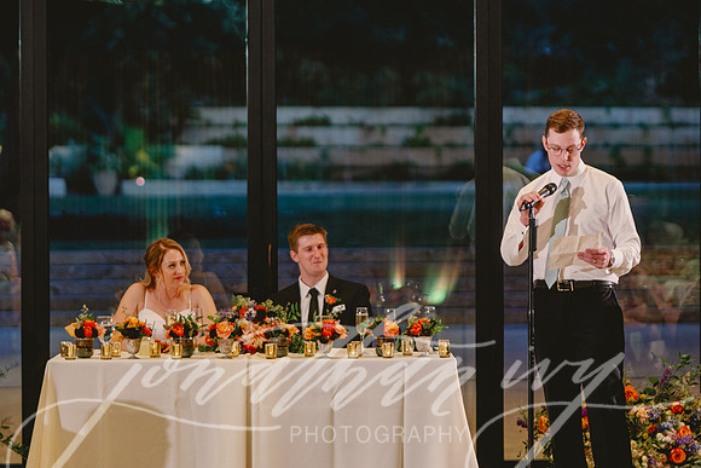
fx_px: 2473
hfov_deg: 16.1
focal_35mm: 127
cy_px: 234
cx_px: 350
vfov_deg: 10.8
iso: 500
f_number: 2
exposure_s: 1/80
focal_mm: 85
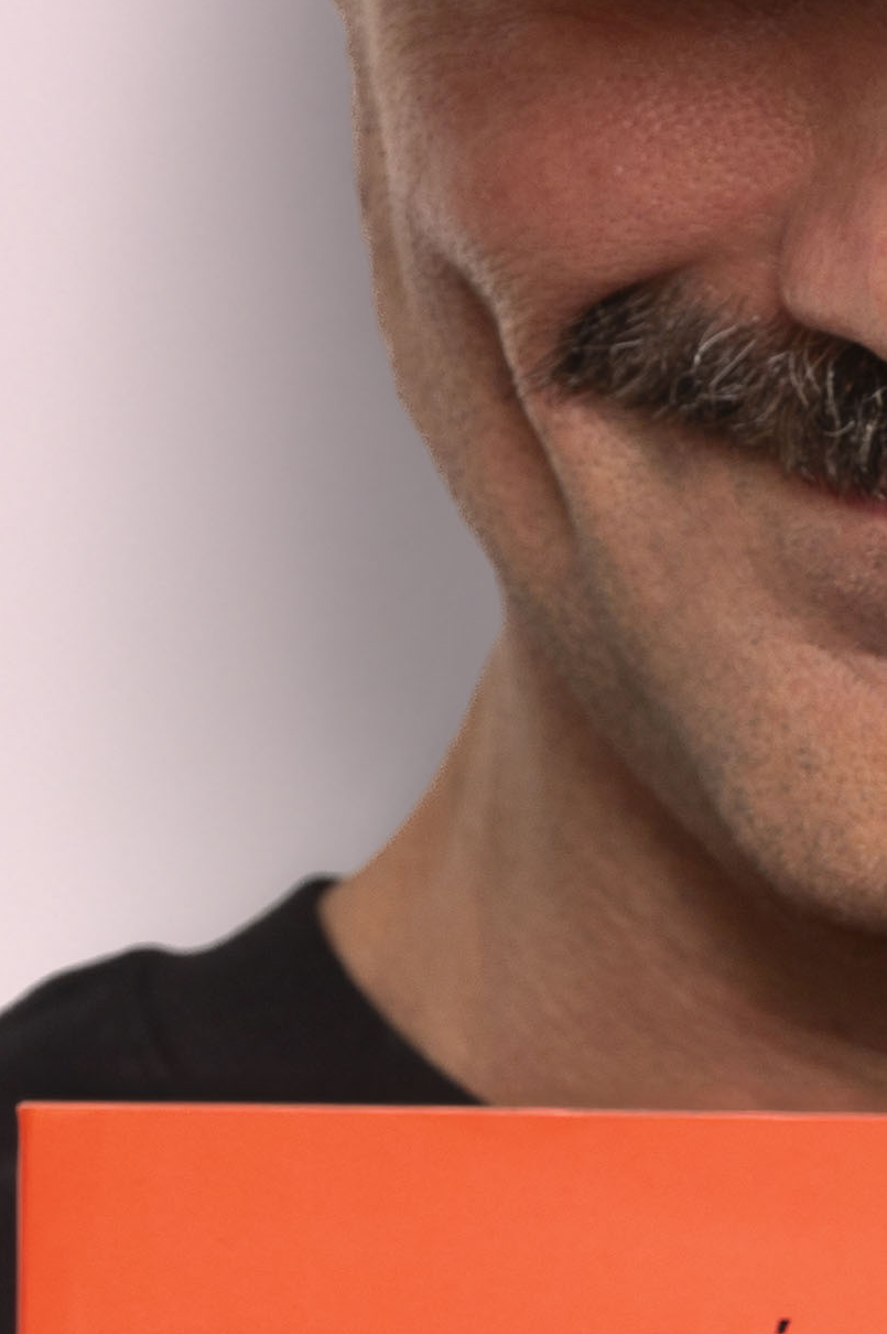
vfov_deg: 6.2
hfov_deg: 4.2
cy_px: 1346
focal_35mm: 330
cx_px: 850
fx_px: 12213
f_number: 6.3
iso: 160
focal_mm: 66
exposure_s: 1/125
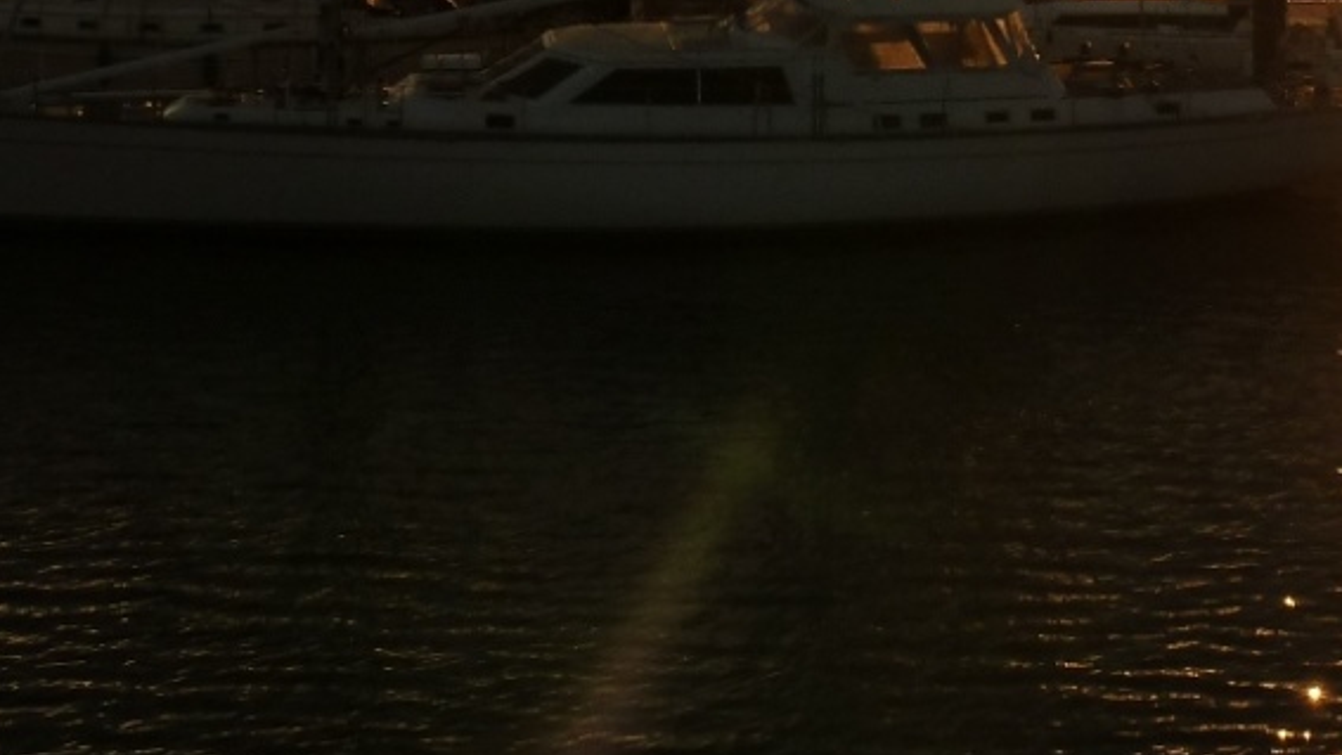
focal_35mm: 145
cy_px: -323
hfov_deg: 14.7
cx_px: 1169
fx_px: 5160
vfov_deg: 8.2
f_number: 5.6
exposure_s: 1/640
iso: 125
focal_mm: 9.1
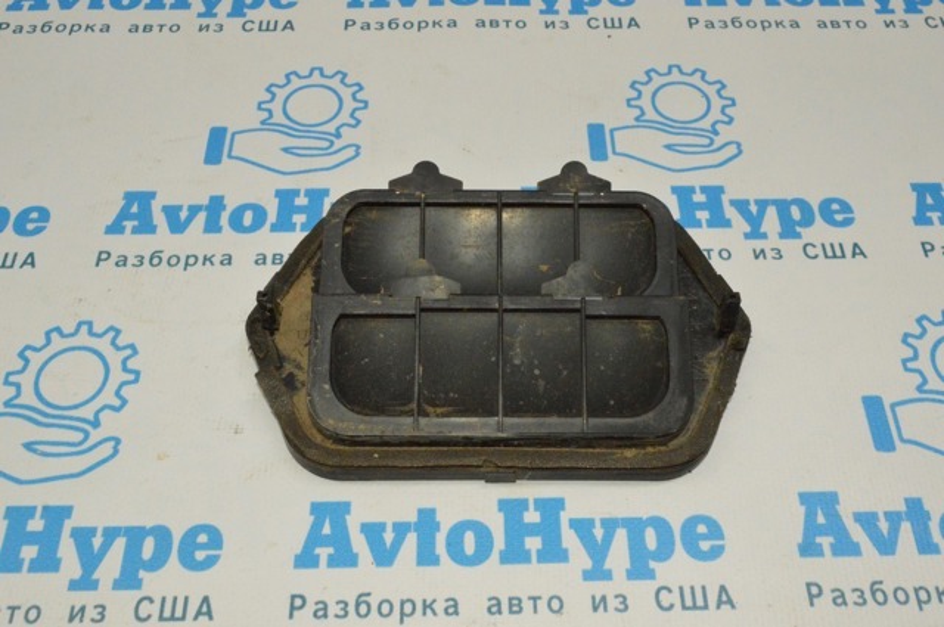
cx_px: 472
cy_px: 314
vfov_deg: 36.8
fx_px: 943
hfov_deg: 53.2
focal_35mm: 36
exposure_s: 1/200
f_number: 16
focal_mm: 24
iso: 6400
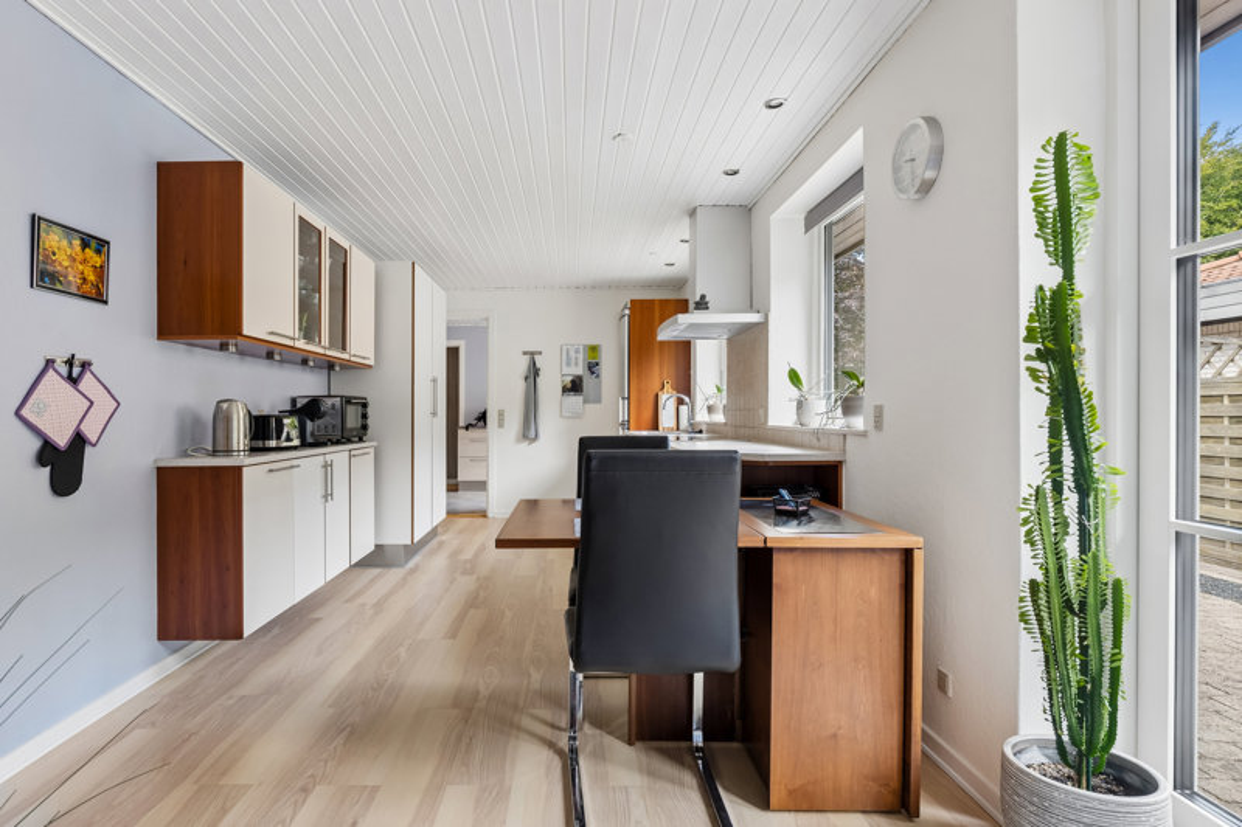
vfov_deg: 63.2
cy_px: 414
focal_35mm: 20
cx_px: 621
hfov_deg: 85.4
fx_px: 673
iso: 200
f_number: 8
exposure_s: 1/3.33
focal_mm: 13
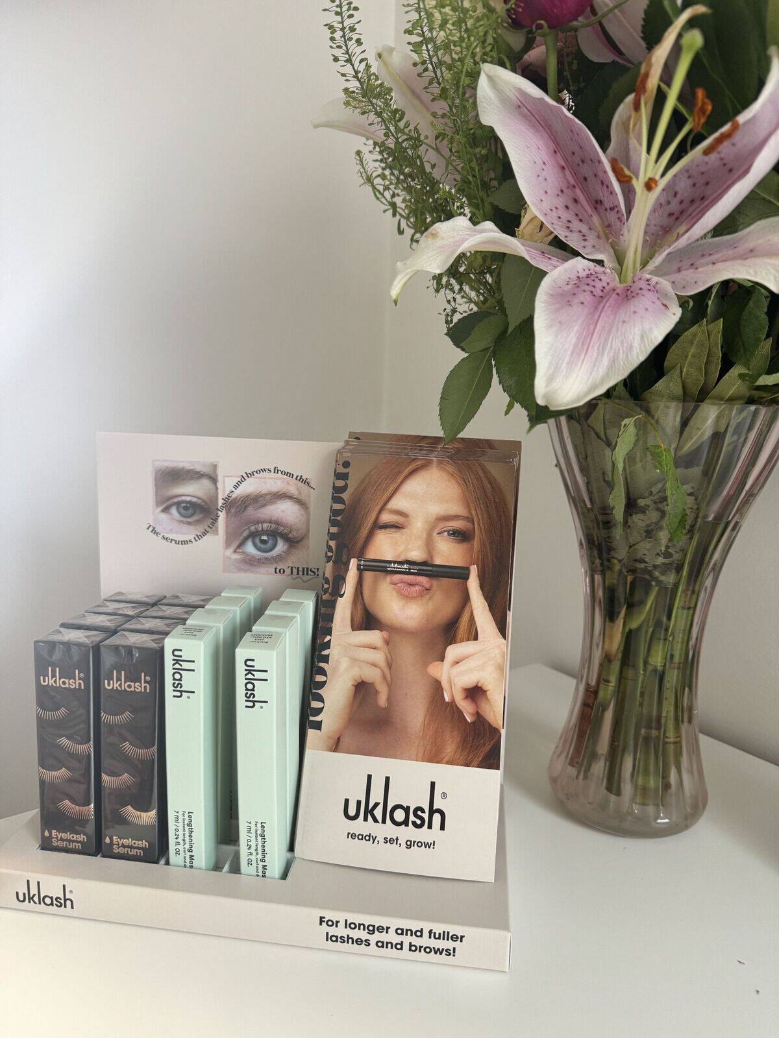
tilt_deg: -10.5
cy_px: 519
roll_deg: -1.7
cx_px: 390
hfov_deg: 56.8
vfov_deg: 71.6
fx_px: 720
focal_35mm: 24
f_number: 1.78
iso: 200
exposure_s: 1/86
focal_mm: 6.76
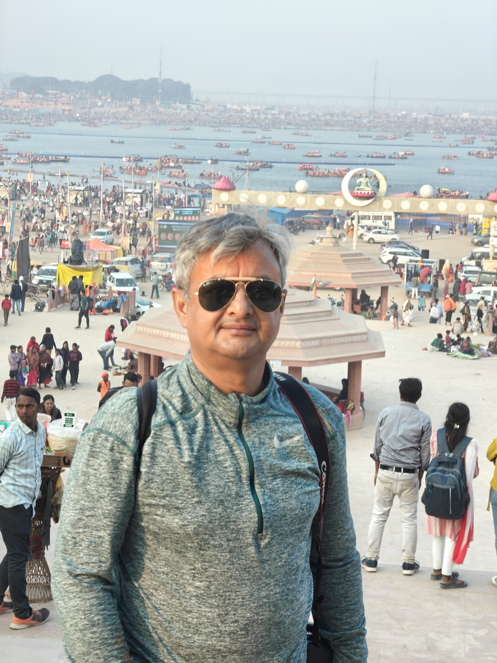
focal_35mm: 70
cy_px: 332
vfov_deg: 27.8
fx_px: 1340
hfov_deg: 21.0
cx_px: 248
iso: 80
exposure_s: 1/200
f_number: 2.6
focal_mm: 13.3
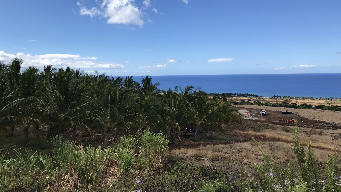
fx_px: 280
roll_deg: +1.2
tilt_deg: -6.3
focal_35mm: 31
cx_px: 168
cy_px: 106
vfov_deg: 37.7
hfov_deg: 62.6
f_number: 1.8
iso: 20
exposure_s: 1/2227
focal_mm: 3.99
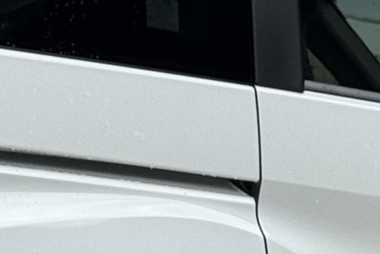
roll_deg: -1.3
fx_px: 3114
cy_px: 260
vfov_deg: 4.7
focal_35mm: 295
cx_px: 145
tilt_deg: +2.6
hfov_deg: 7.0
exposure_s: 1/6024
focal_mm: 6.76
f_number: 1.78
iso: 64
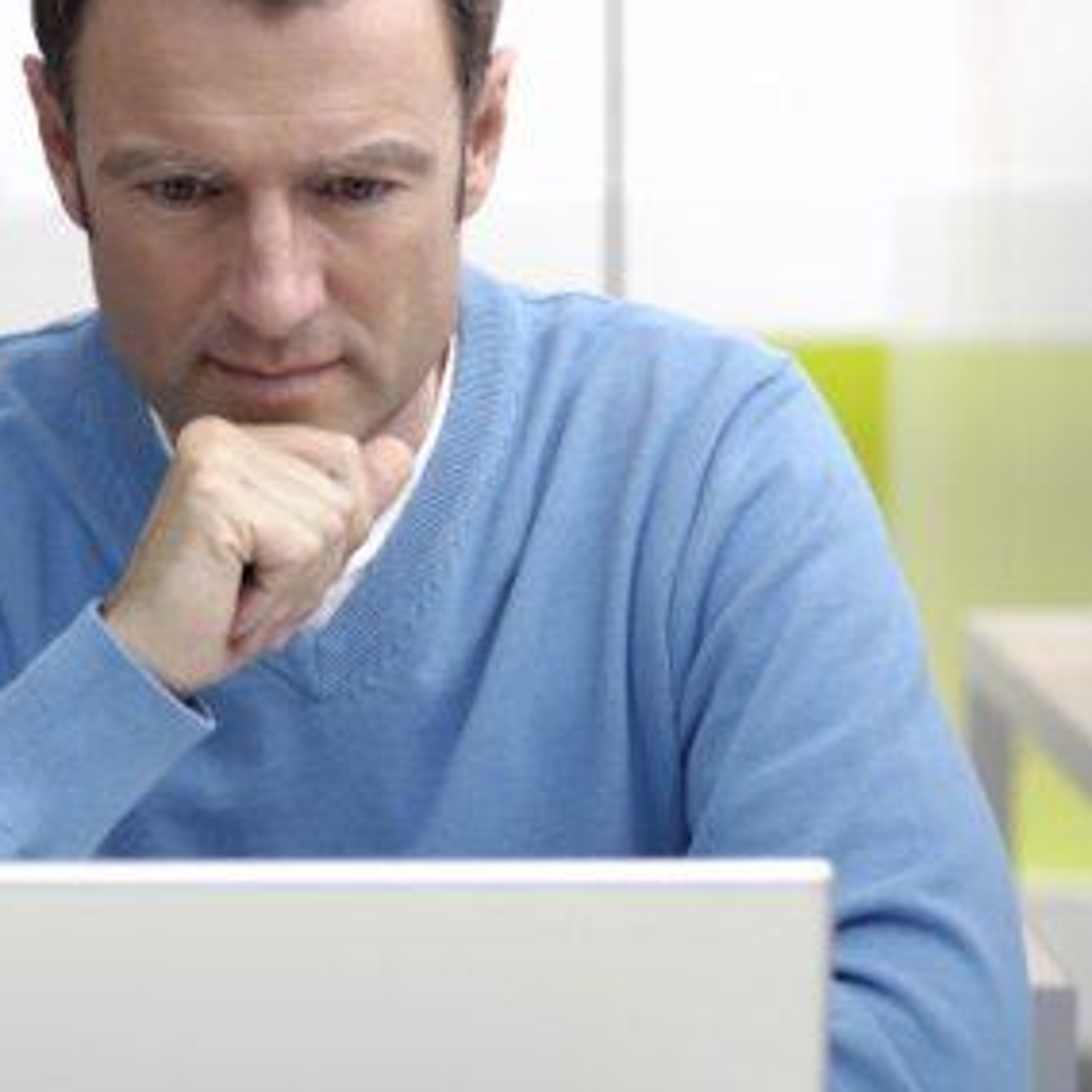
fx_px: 6091
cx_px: 523
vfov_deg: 10.2
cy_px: 669
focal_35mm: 171
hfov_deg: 10.2
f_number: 3.5
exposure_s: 1/60
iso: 100
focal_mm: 85
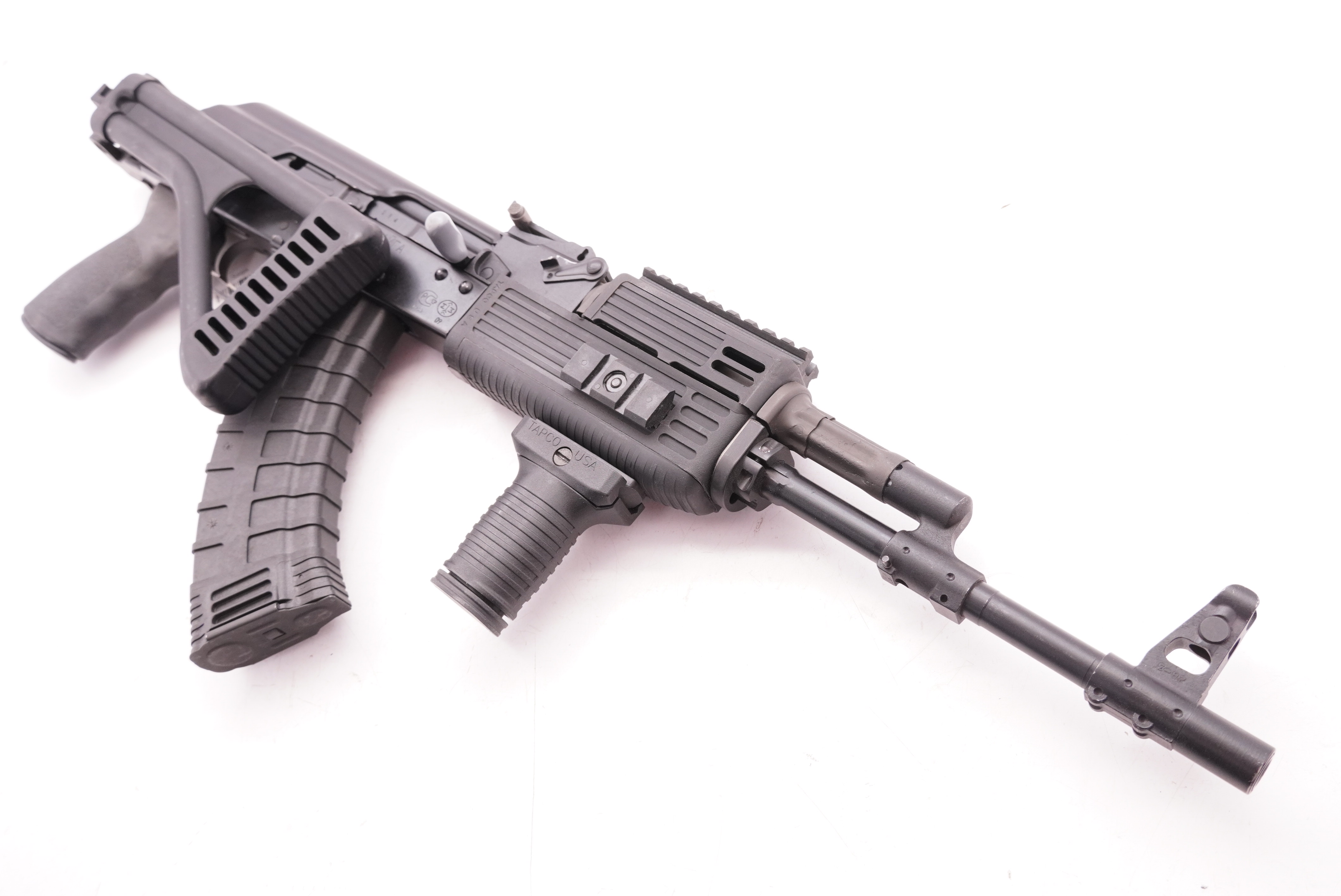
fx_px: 1286
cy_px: 448
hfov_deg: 55.1
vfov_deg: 38.4
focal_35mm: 34
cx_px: 670
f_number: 5.6
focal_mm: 23
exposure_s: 1/125
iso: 1000
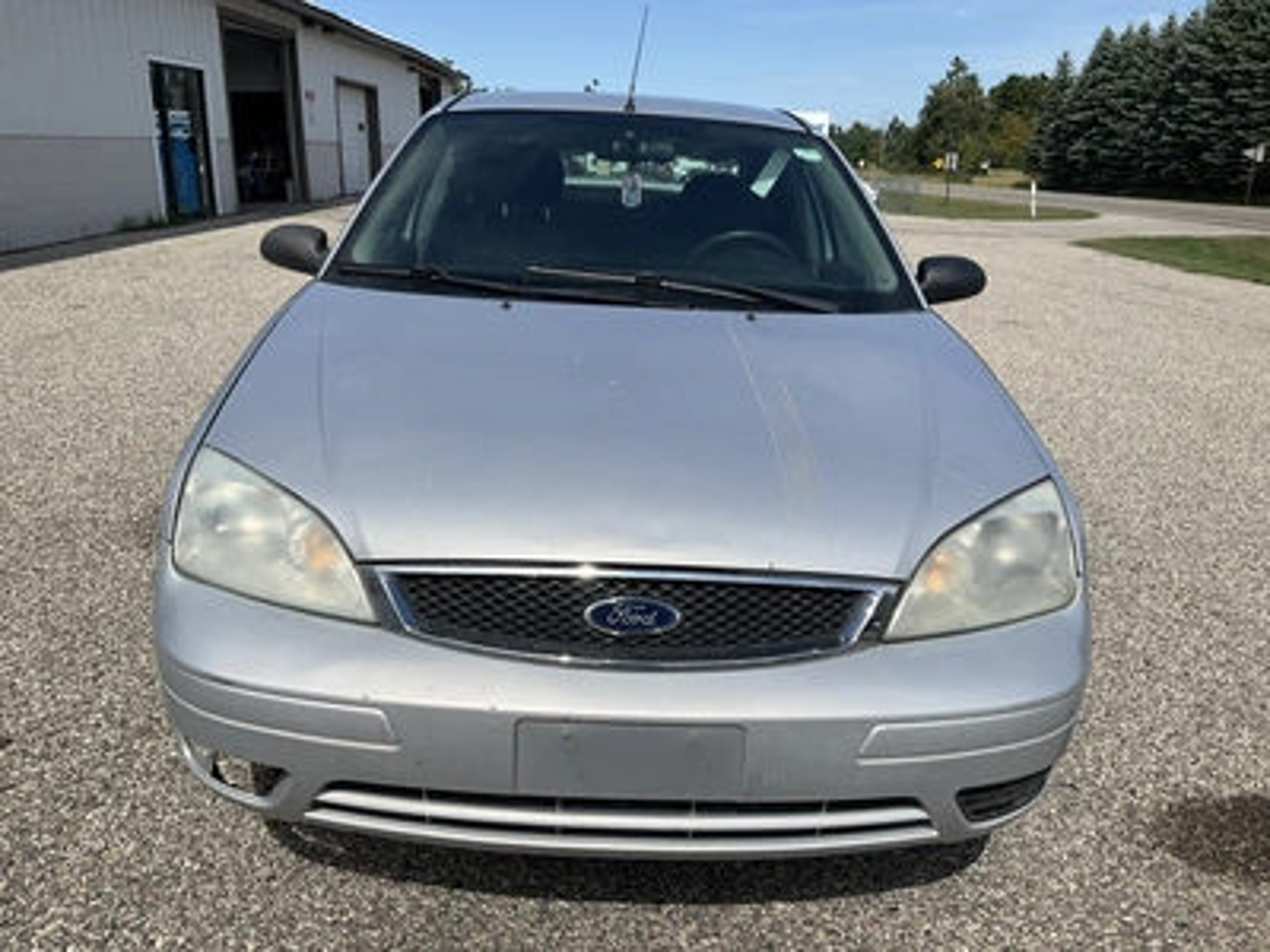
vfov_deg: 48.2
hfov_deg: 61.7
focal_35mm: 29
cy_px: 476
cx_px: 635
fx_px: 1064
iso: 25
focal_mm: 3
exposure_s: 1/3322
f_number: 1.8
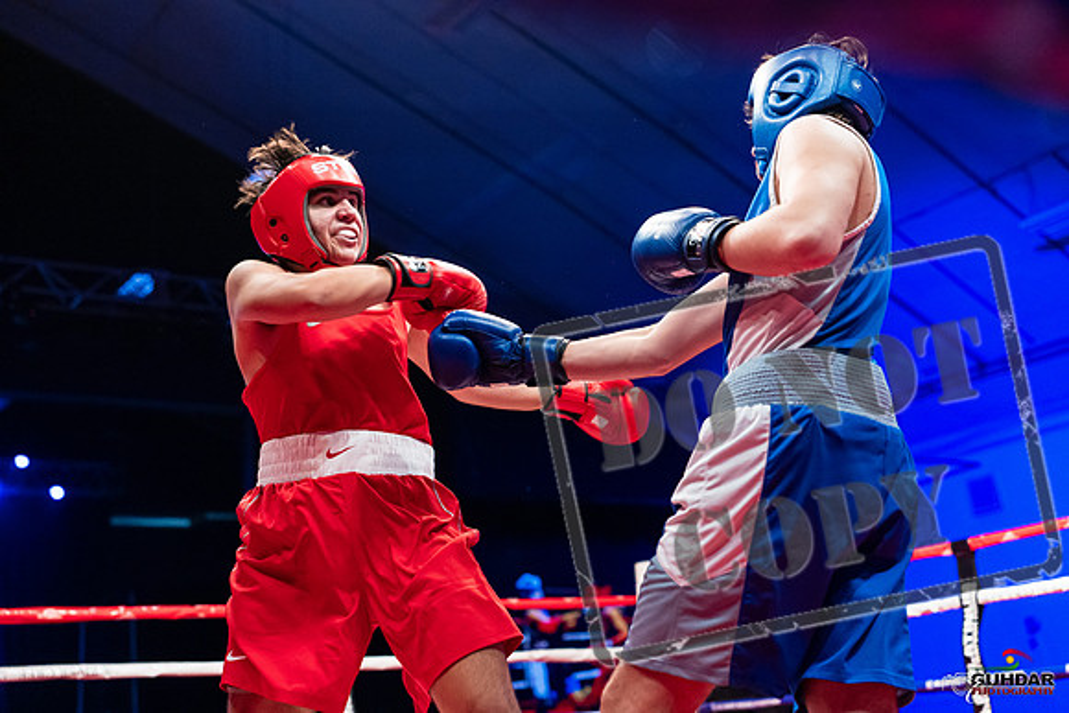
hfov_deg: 39.6
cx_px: 534
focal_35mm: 50
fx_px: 1485
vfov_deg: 27.0
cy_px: 356
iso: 4000
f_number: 2.8
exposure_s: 1/1000
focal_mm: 50
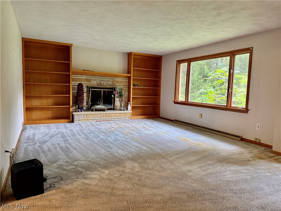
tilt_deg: -4.5
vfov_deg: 56.8
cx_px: 140
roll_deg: -2.3
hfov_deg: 71.6
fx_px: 195
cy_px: 106
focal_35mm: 24
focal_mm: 6.76
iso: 320
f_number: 1.78
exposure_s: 1/60
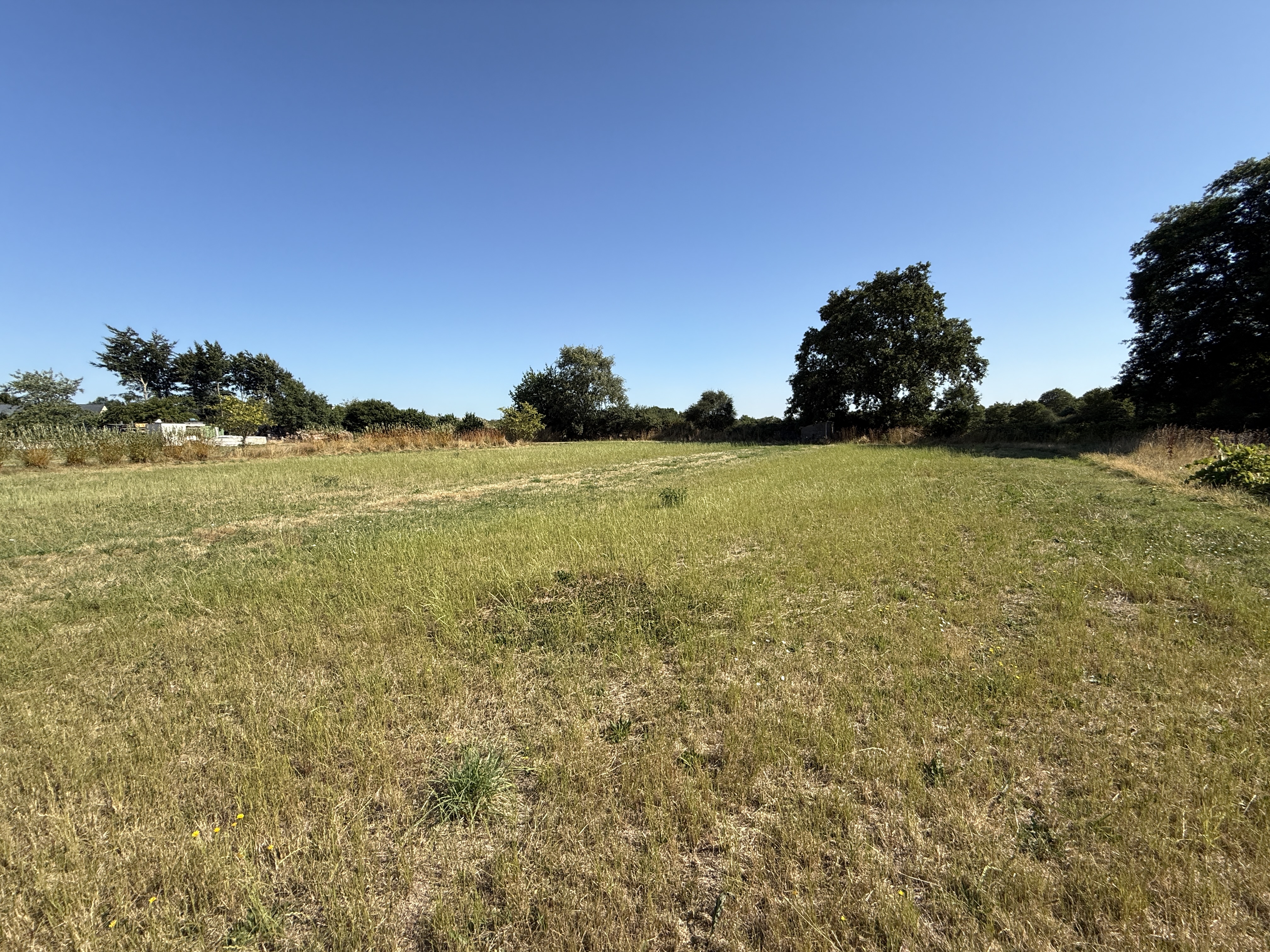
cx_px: 635
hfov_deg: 102.1
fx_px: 514
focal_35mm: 14
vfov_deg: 85.7
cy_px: 476
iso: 50
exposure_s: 1/1745
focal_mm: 2.22
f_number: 2.2
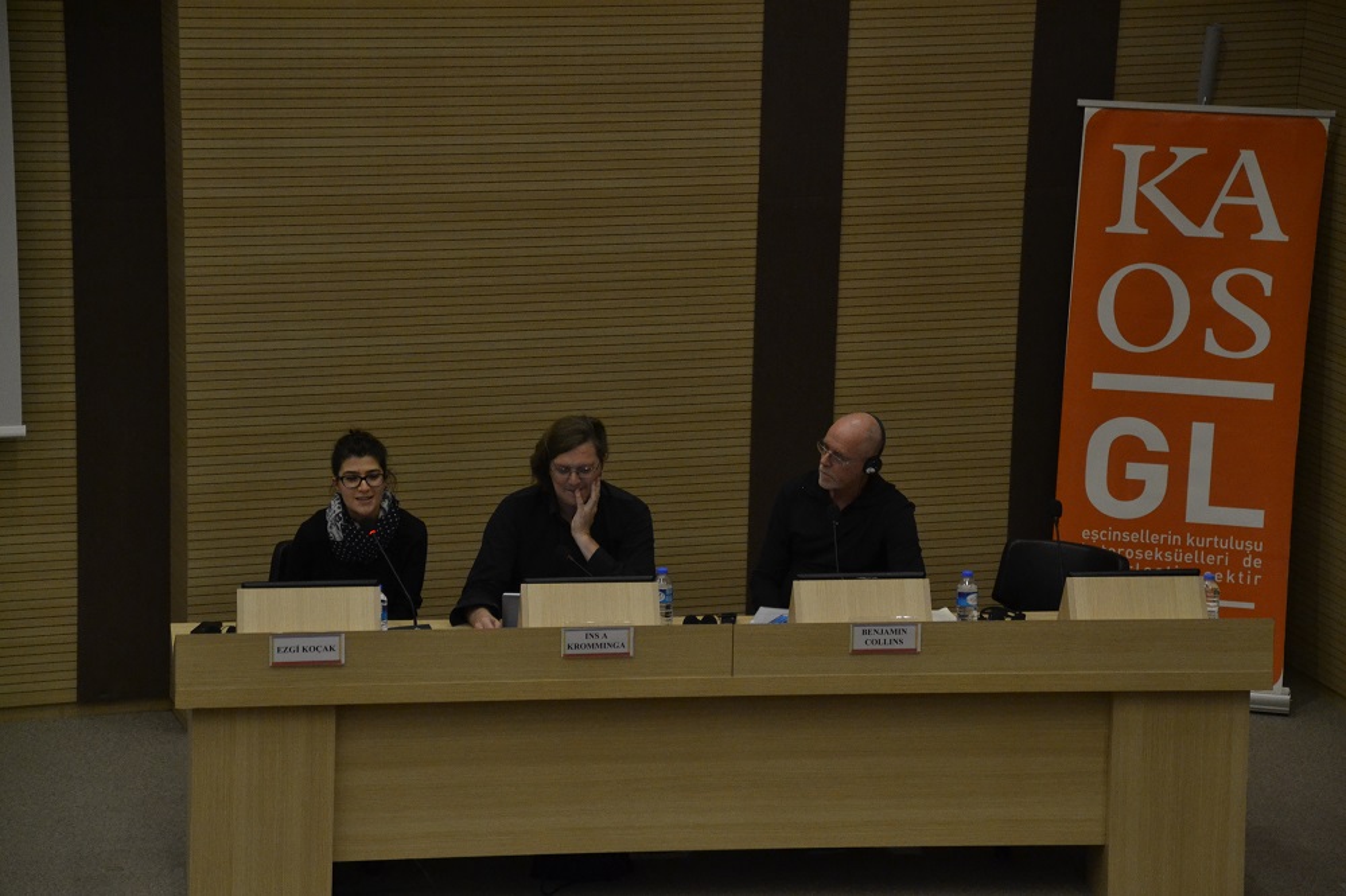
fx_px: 4205
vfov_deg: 12.2
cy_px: 448
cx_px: 673
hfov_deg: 18.2
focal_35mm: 112
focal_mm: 75
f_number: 5.3
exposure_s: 1/60
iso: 1600
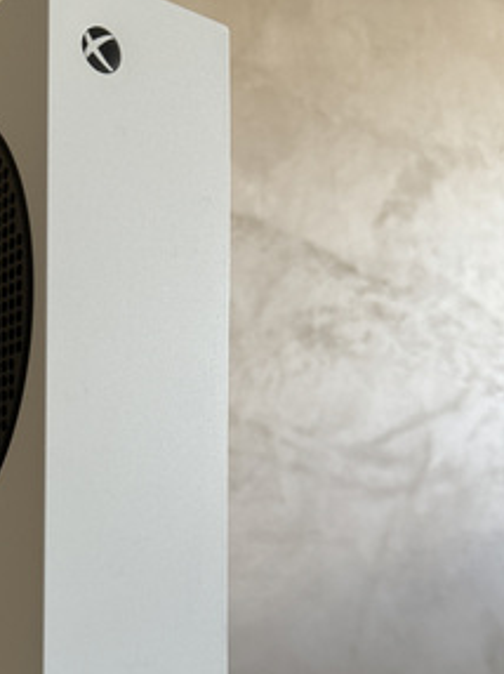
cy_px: 495
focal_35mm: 42
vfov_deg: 43.6
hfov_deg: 33.0
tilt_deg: +1.5
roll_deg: +0.0
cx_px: 74
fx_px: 817
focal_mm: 6.76
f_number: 1.78
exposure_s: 1/60
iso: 200
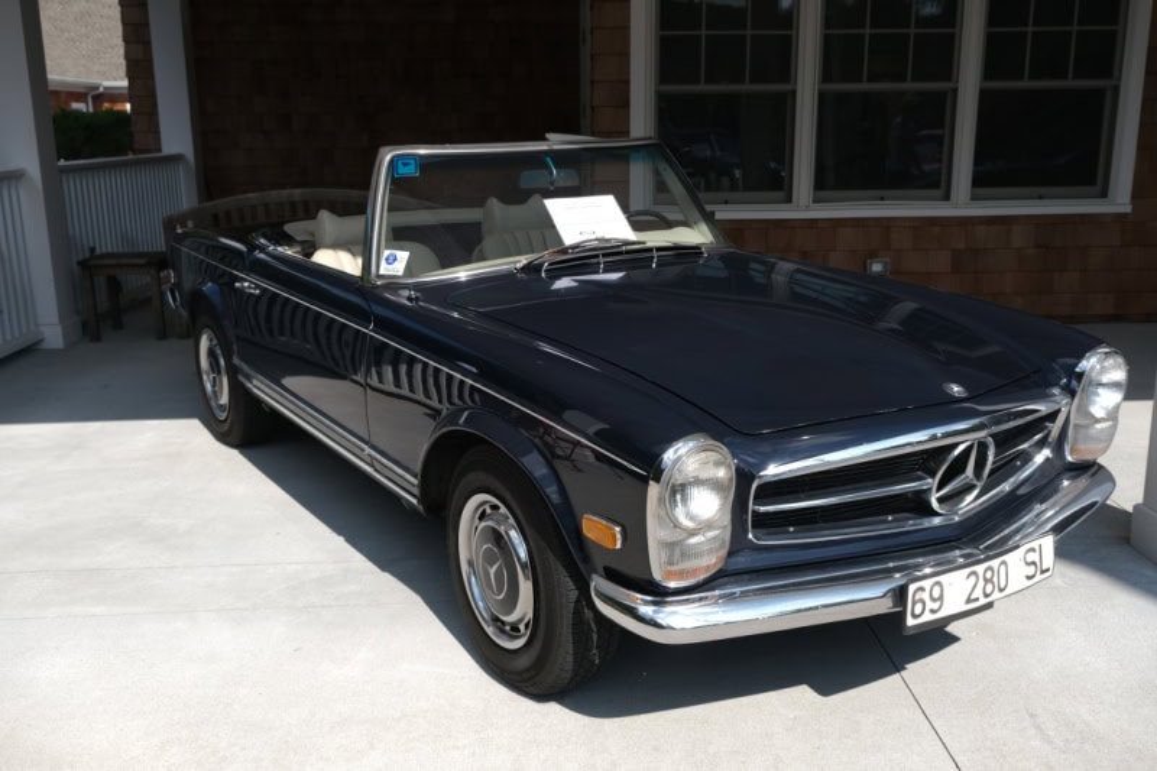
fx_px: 1028
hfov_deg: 58.7
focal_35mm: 32
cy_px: 386
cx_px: 578
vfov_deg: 41.1
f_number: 6.4
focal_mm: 21.2
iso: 80
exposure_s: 1/250
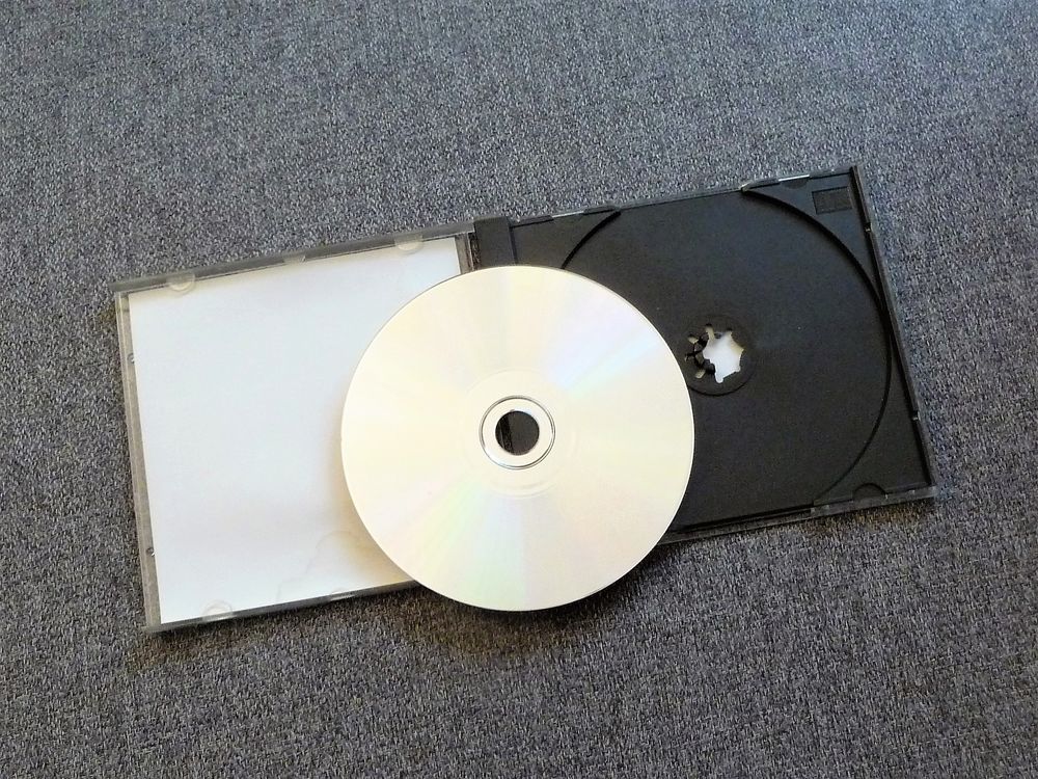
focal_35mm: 28
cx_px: 519
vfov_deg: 49.7
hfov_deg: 63.4
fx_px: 840
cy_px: 390
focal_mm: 4.7
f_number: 3.3
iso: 320
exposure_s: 1/30
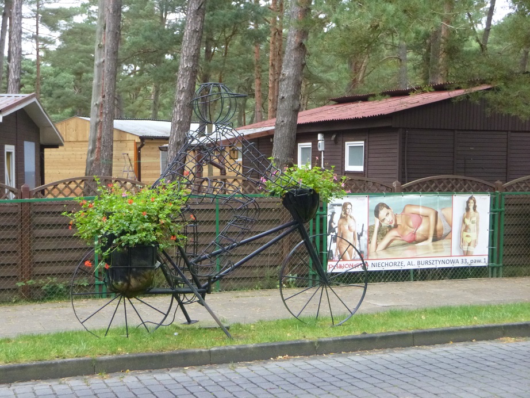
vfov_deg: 25.2
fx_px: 888
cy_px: 199
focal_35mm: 58
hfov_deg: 33.2
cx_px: 265
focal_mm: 10.4
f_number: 5.1
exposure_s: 1/60
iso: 400
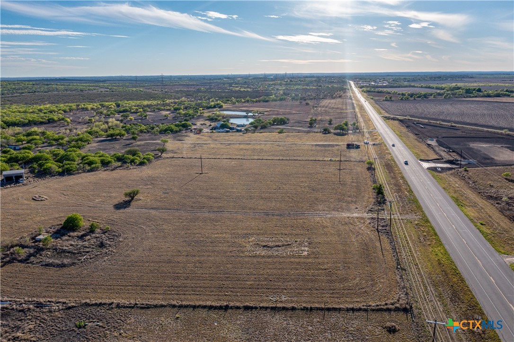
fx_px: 400
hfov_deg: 65.5
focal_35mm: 28
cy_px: 171
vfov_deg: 46.4
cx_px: 257
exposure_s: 1/640
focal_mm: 10.26
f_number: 6.3
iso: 100
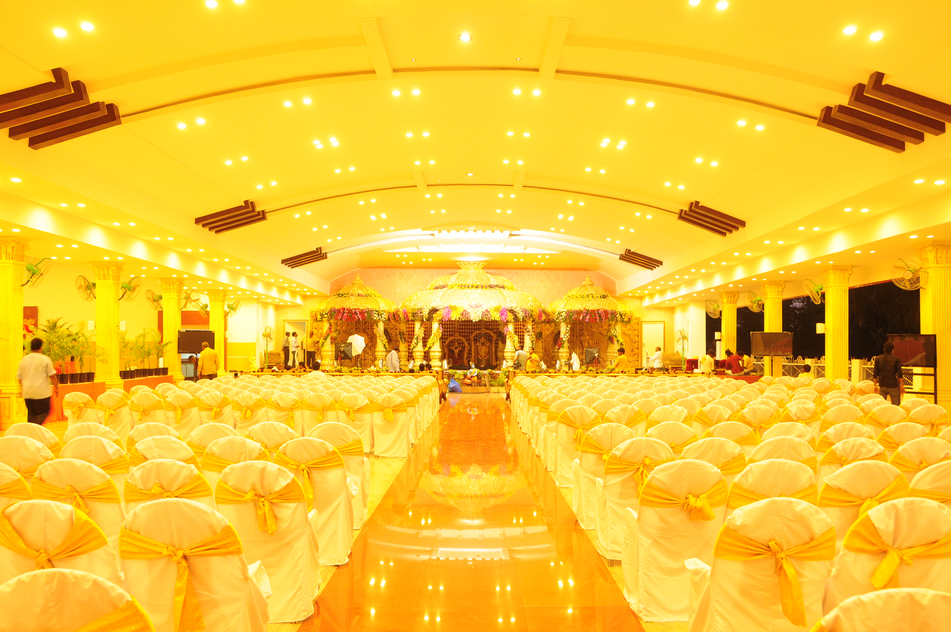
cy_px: 316
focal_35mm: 33
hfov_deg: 57.3
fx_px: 871
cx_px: 476
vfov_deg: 39.9
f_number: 5.6
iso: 500
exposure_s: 1/8
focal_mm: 22
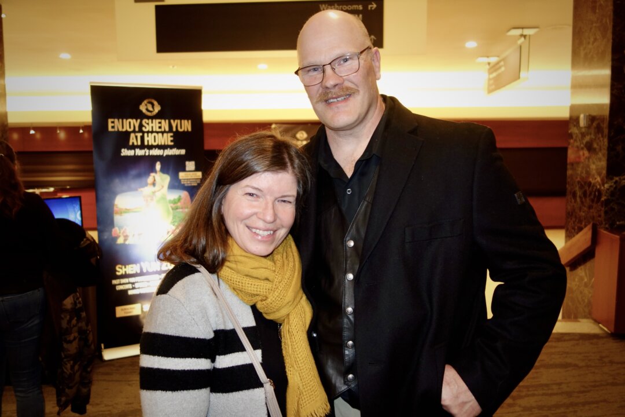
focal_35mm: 28
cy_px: 208
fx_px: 486
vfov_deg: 46.4
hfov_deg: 65.5
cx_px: 312
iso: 400
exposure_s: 1/30
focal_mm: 10.4
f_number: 1.8
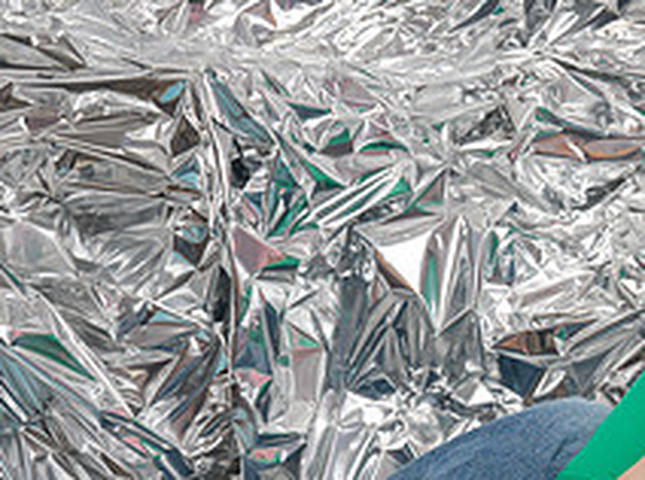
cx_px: 730
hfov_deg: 14.8
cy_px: 350
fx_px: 2417
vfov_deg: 11.3
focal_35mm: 130
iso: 400
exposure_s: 1/250
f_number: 7.1
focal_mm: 42
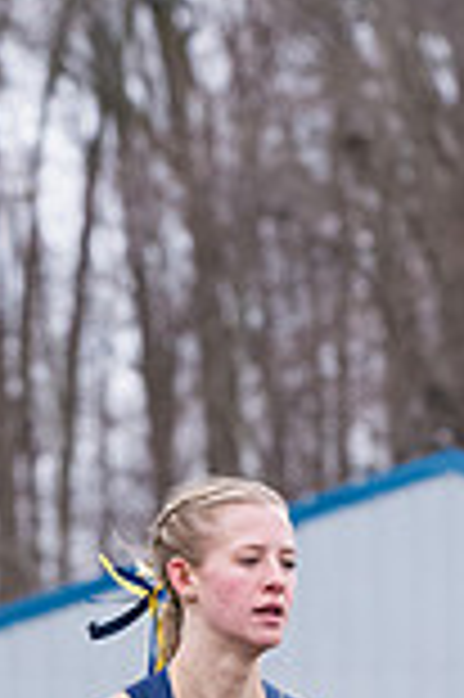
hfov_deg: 2.3
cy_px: 1009
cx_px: 182
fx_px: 11334
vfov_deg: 3.5
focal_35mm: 585
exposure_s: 1/1600
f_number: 5
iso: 2000
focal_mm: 135
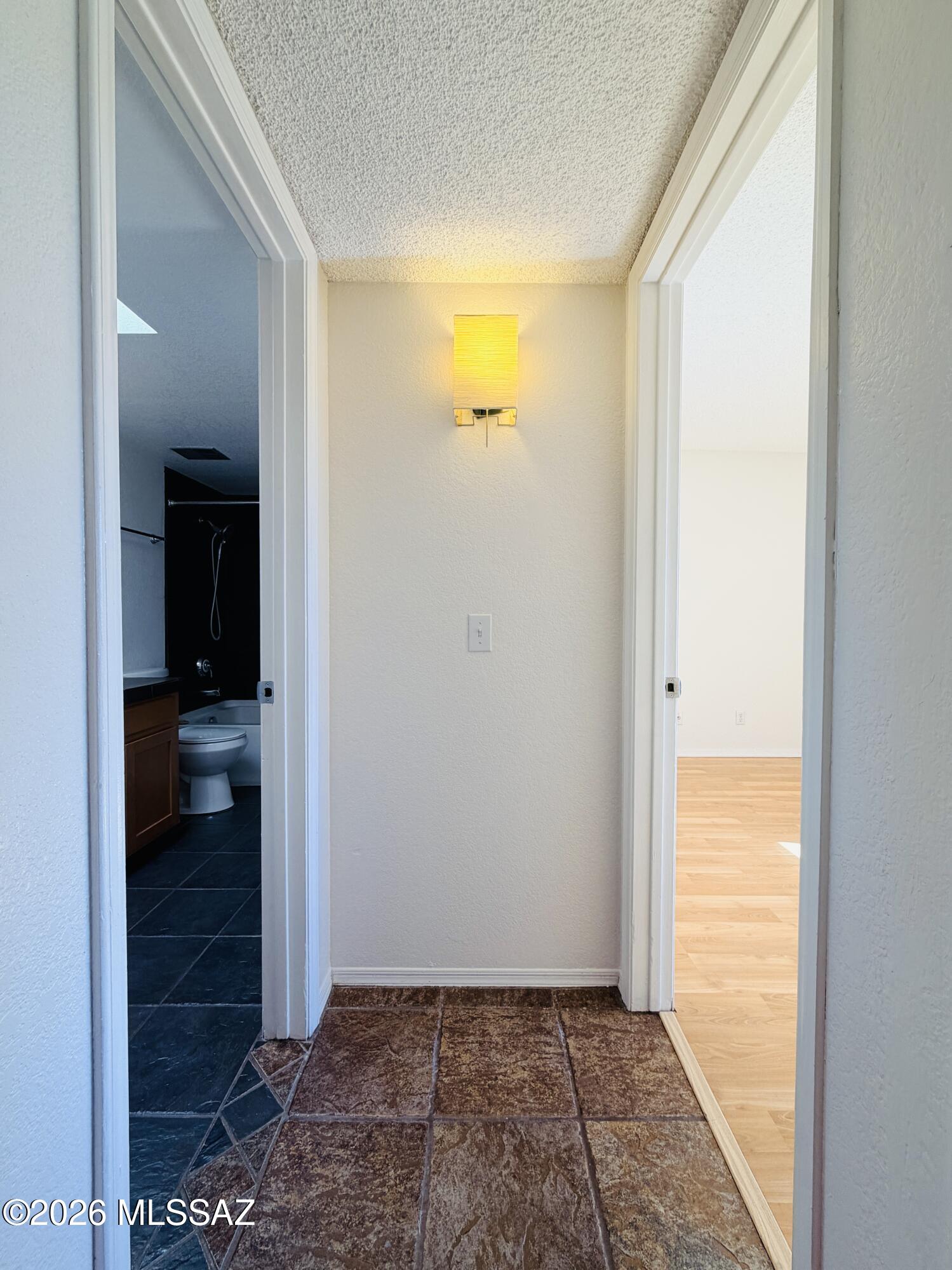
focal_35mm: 14
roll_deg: -2.3
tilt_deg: -1.9
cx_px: 476
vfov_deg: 102.1
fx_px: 513
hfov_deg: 85.7
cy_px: 635
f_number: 2.2
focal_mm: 2.22
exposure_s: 1/120
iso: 80
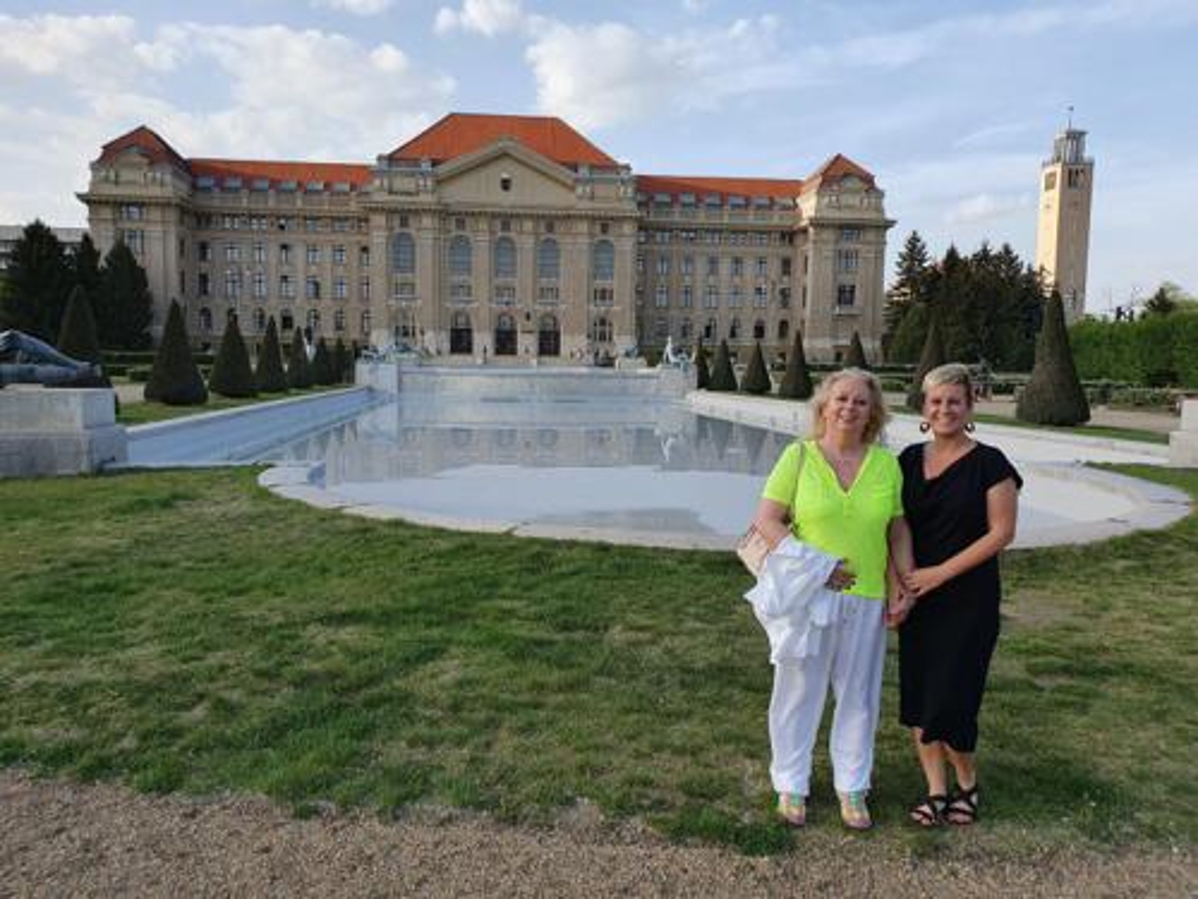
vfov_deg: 53.1
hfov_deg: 67.3
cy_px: 450
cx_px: 599
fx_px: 900
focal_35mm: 26
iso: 50
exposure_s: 1/658
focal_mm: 4.32
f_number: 2.4
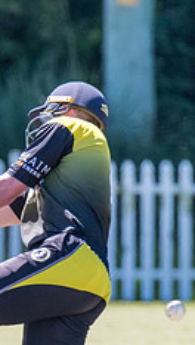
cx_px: -148
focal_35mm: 2258
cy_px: 246
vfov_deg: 1.0
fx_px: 20711
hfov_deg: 0.5
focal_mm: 600
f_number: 6.3
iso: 1250
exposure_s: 1/2000
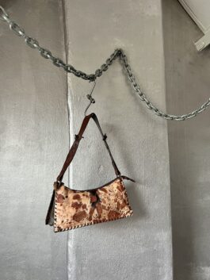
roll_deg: -1.3
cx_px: 105
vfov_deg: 67.3
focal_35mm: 26
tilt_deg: +3.9
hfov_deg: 53.1
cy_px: 140
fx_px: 210
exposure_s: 1/60
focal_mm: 5.7
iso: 160
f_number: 1.5
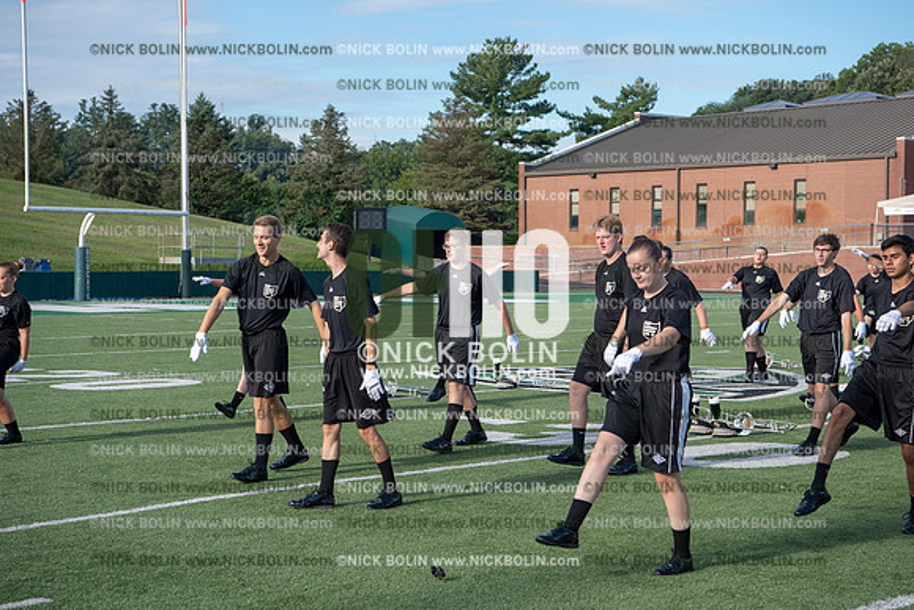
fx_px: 1574
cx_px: 457
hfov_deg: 32.4
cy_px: 305
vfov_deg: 21.9
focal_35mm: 62
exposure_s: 1/400
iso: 100
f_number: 5.6
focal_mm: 62
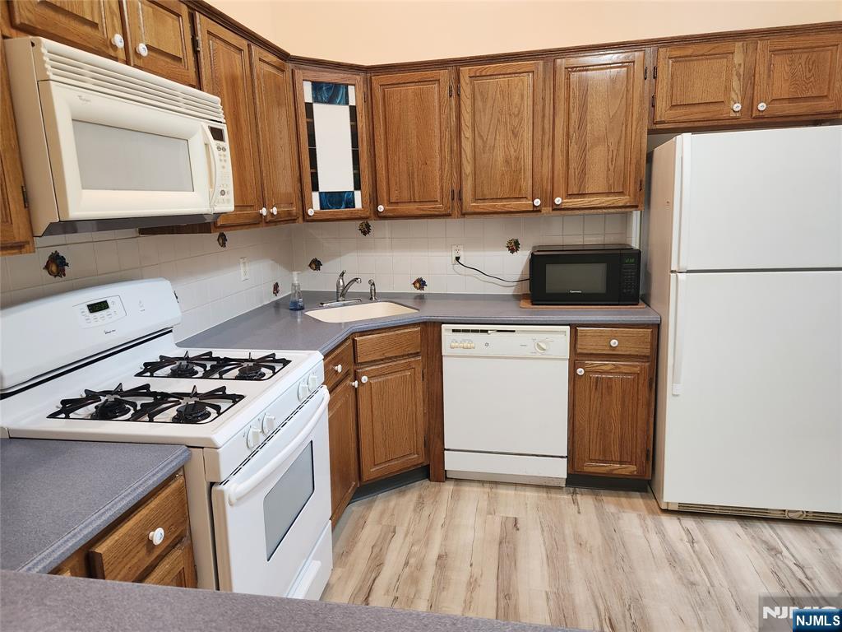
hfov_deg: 73.9
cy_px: 316
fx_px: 559
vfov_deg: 58.9
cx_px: 421
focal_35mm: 23
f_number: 1.8
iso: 320
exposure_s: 1/120
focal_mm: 5.4
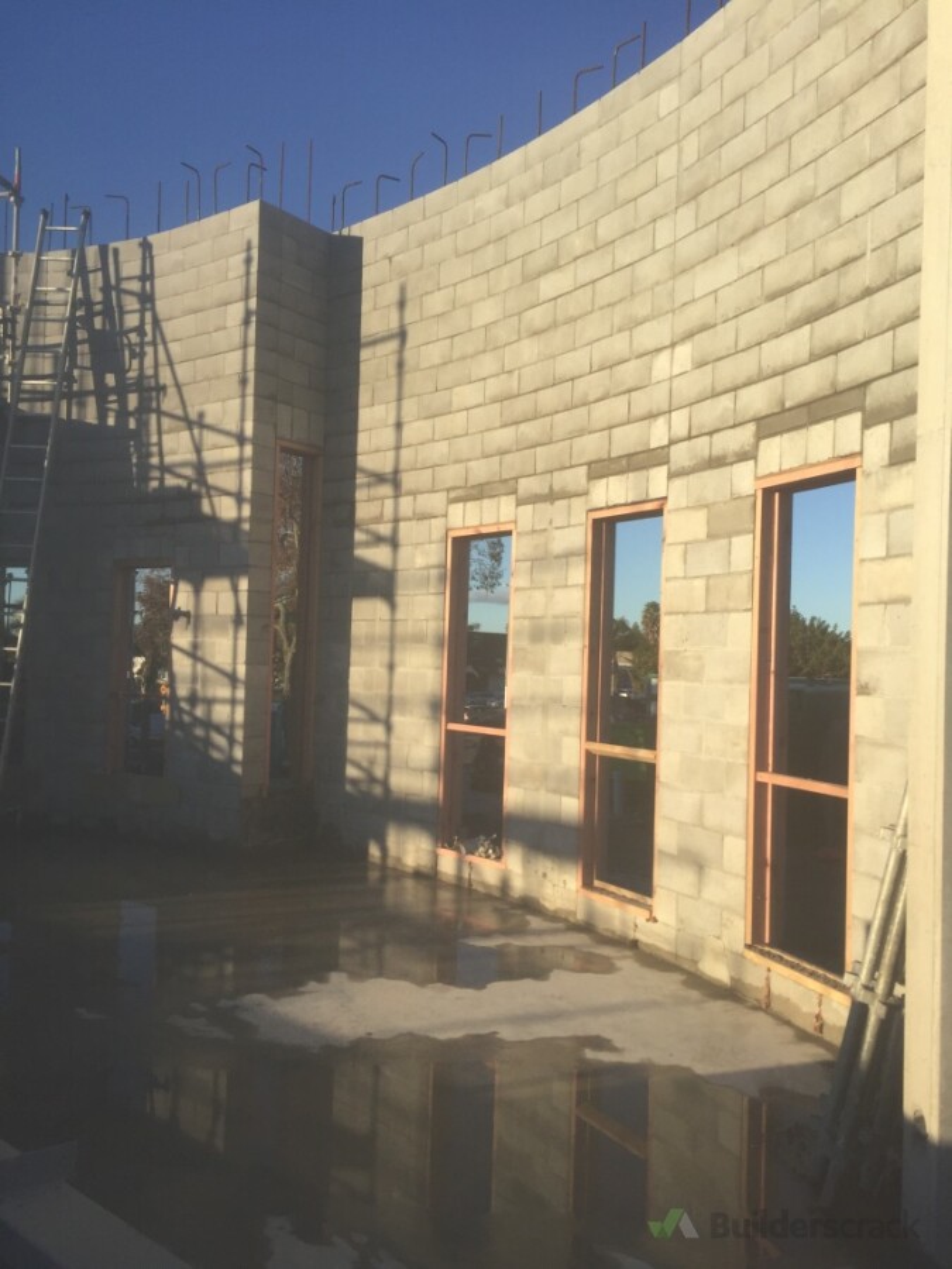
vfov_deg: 61.7
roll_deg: -2.5
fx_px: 1063
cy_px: 634
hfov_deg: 48.2
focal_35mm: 29
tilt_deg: +3.1
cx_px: 476
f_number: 2.2
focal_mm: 4.15
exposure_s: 1/1130
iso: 32
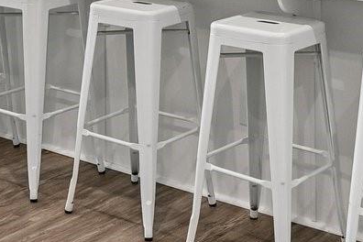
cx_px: 182
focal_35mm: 96
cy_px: -187
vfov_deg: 13.0
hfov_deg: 21.3
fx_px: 964
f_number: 8
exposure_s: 1/20
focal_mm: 18.5
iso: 200
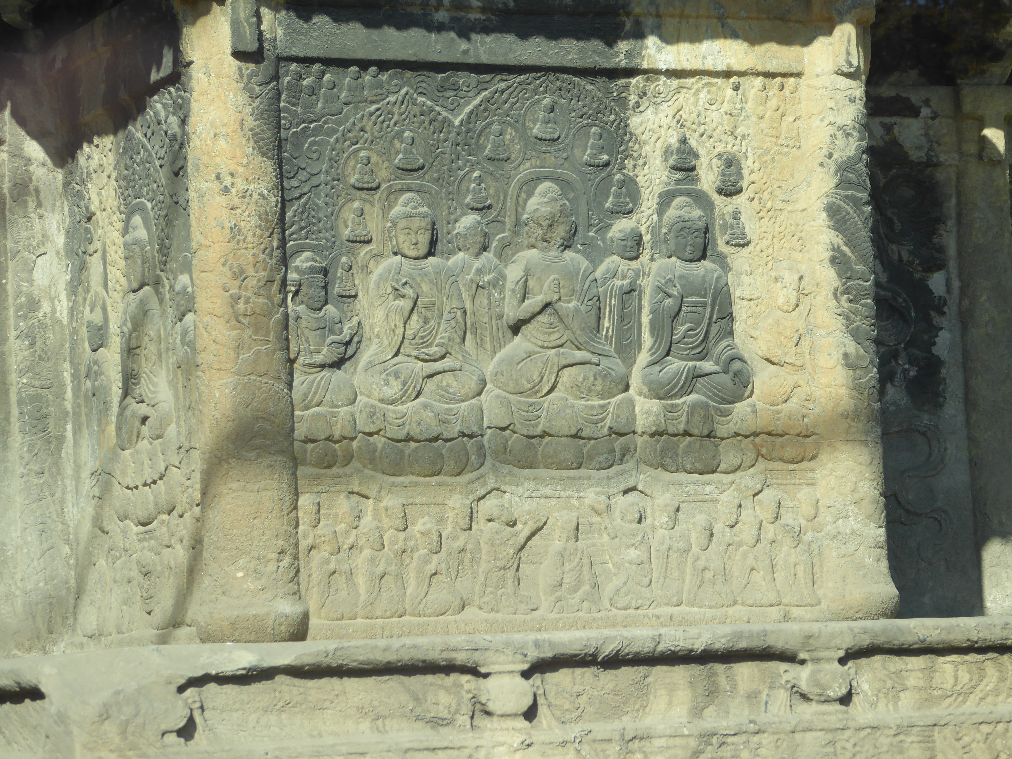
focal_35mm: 138
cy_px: 380
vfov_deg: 10.7
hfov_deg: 14.3
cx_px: 506
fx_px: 4034
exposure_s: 1/200
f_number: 5.2
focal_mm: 22.3
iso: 80
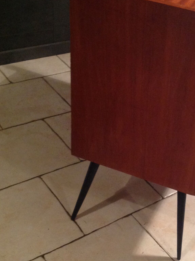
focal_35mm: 59
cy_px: 153
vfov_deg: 32.7
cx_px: 148
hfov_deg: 24.5
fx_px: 445
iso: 400
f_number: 2.4
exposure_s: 1/17
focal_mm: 4.28
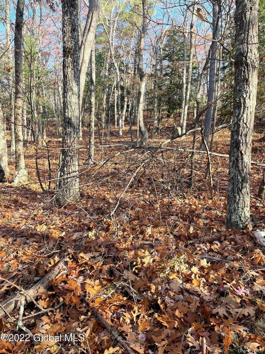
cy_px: 177
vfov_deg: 67.3
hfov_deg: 53.1
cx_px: 132
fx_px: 265
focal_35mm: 26
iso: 32
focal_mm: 4.2
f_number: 1.6
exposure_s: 1/262
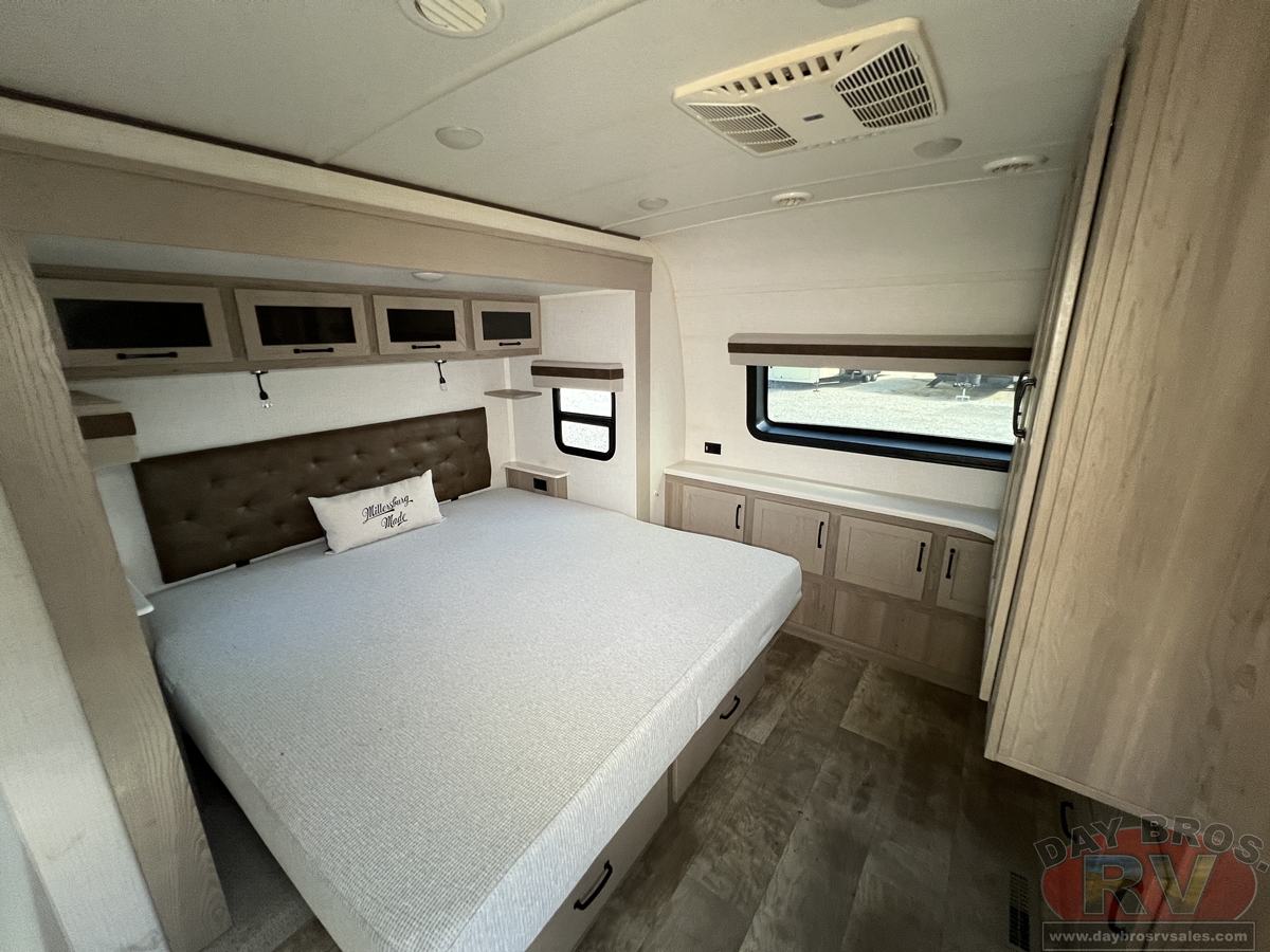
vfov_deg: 89.9
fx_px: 477
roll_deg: -1.5
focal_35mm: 13
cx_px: 635
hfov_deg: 106.2
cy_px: 476
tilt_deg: -17.6
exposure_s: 1/99
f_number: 1.8
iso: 160
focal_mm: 1.57
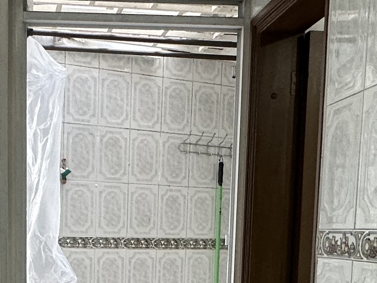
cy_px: 326
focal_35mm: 62
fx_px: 675
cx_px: 84
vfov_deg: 22.1
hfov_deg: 30.5
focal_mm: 2.22
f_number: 2.2
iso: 160
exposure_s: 1/120
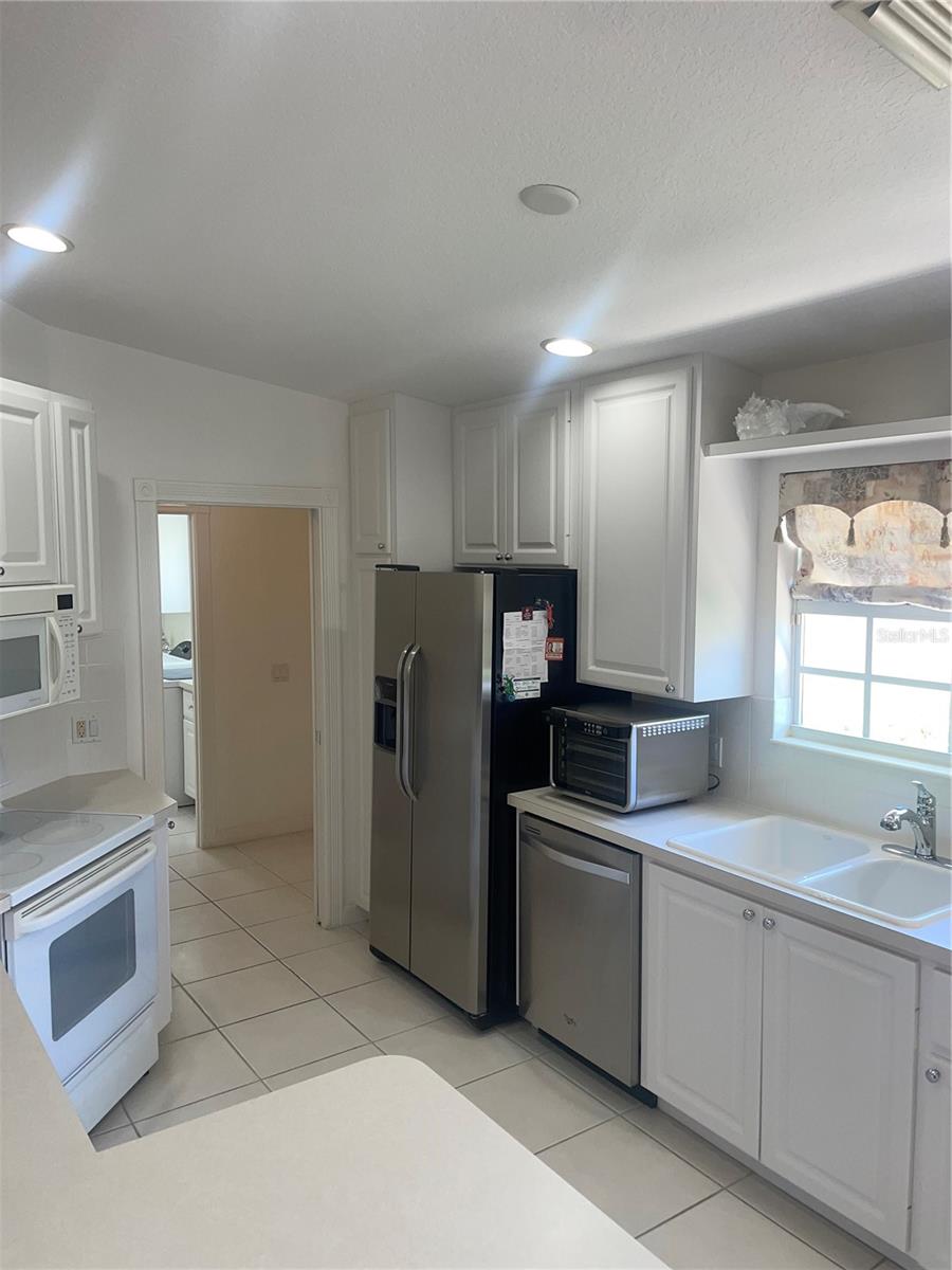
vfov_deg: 67.3
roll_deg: +0.7
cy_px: 635
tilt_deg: -4.2
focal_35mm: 26
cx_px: 476
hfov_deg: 53.1
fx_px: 953
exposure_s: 1/120
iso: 50
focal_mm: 4.2
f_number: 1.6
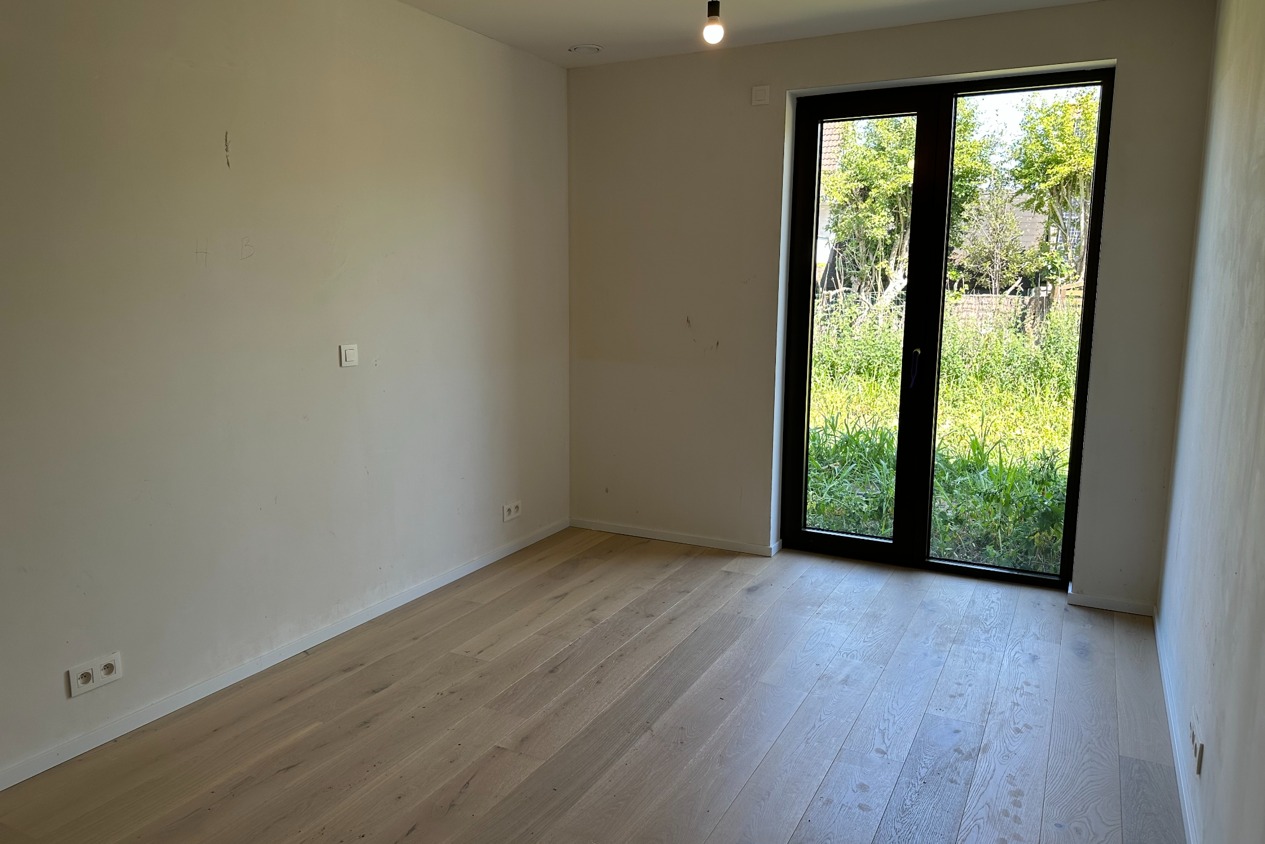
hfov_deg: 71.5
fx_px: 878
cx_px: 632
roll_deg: -0.2
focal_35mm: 25
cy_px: 427
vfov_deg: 51.3
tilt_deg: -8.7
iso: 80
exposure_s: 1/164
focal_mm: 6.86
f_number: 1.78
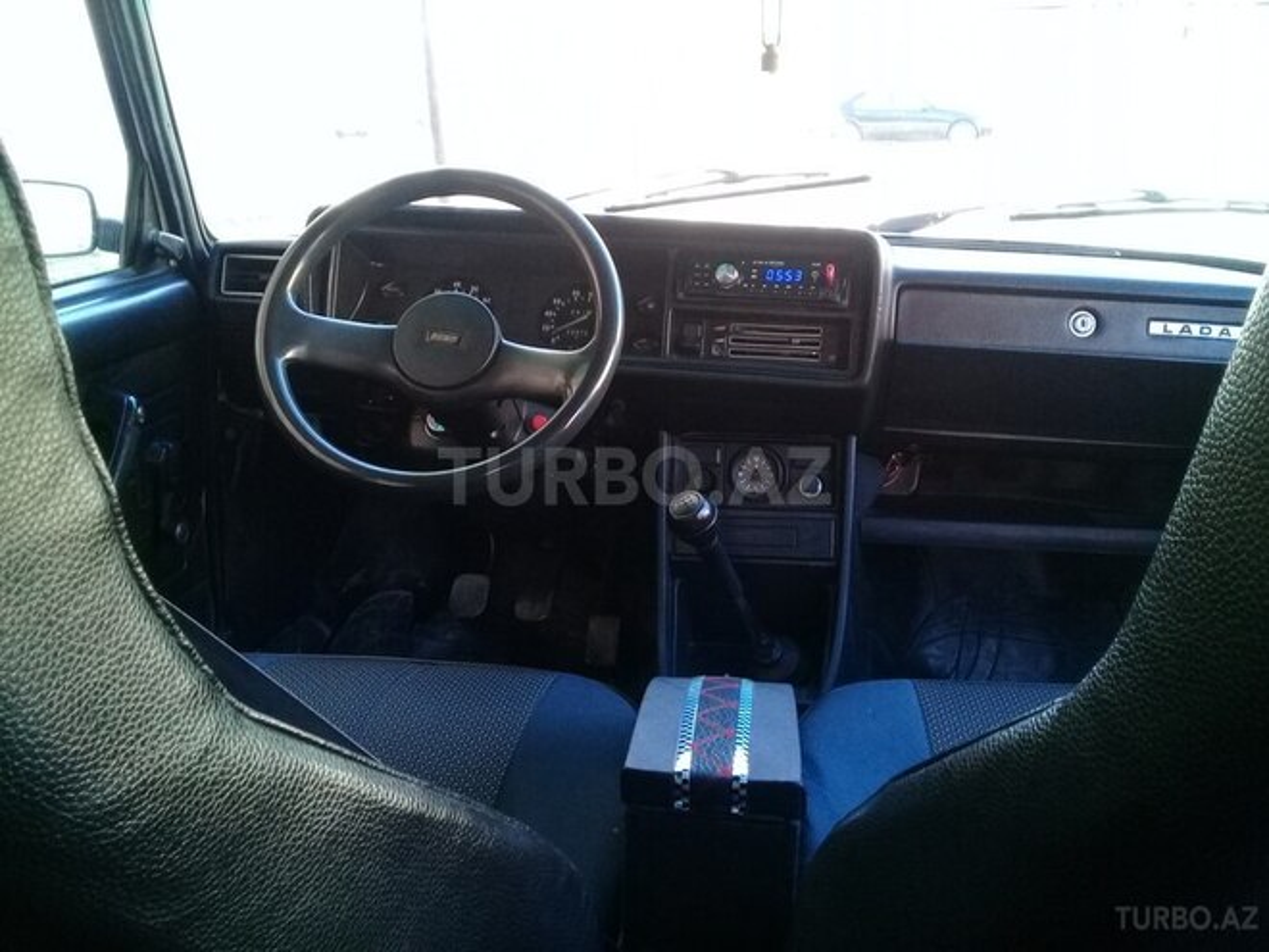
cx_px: 634
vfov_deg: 45.4
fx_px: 1136
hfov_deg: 58.4
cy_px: 476
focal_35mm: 31
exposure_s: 1/33
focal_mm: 3.3
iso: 160
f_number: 2.2
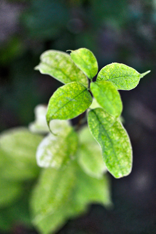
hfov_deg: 25.7
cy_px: 117
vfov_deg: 37.9
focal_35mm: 52
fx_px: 342
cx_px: 78
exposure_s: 1/200
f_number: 1.8
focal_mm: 35
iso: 1600
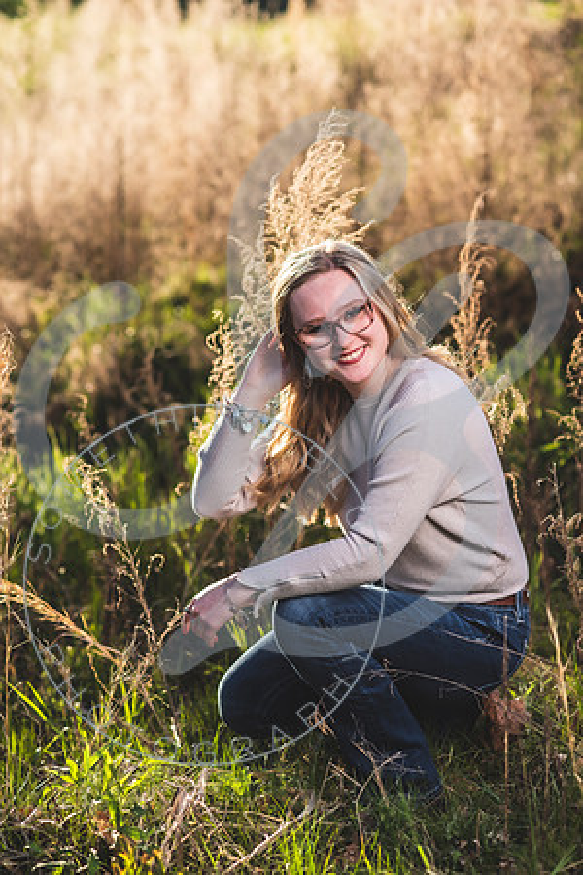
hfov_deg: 16.1
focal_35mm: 85
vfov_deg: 23.9
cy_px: 438
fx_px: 2065
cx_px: 292
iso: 100
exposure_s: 1/640
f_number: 2.8
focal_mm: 85
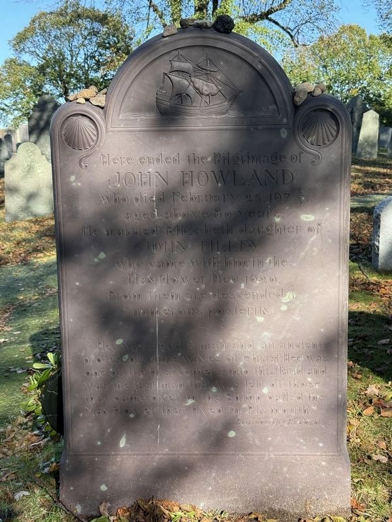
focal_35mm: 48
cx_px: 196
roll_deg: +0.8
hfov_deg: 30.3
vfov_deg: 39.7
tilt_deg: -10.1
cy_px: 261
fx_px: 725
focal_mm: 6.76
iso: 80
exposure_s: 1/1203
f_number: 1.78
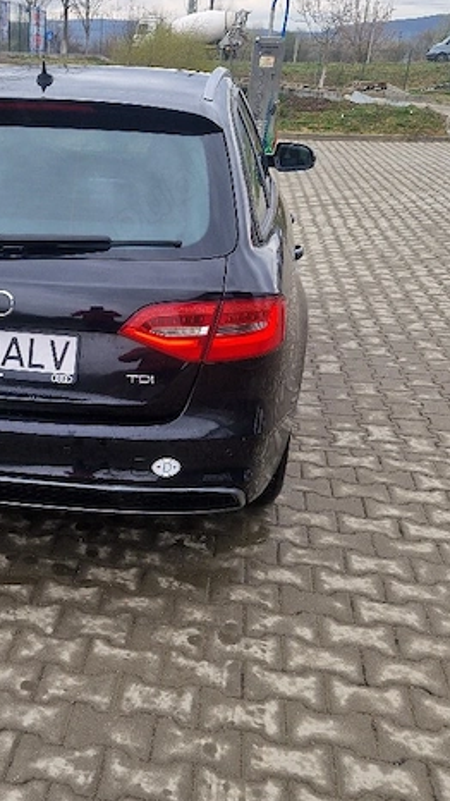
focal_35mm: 43
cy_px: 468
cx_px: 21
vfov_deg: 47.2
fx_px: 912
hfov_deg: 26.5
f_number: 1.8
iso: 50
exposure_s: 1/233
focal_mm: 5.4
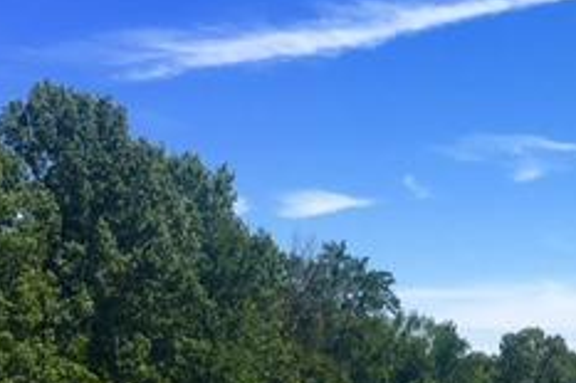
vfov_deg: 16.1
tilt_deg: +0.7
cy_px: 378
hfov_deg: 24.0
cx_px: 475
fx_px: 1327
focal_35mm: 83
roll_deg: +0.1
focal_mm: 4.15
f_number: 2.2
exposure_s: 1/1183
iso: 25
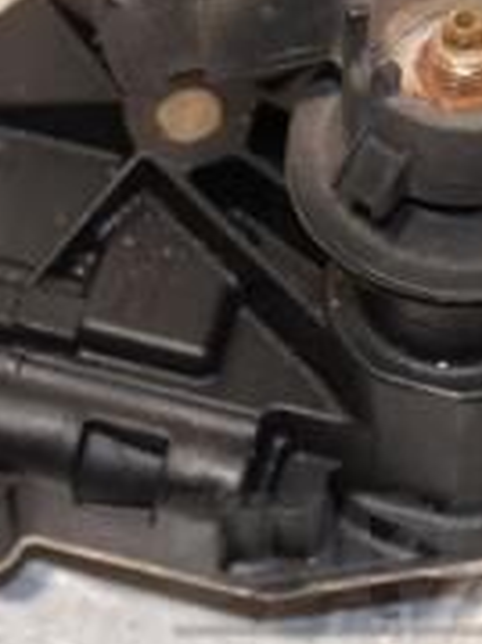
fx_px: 5205
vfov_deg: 7.1
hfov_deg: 5.3
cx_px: 97
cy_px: 68
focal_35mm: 280
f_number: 5.6
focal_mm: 58
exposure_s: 1/125
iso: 500
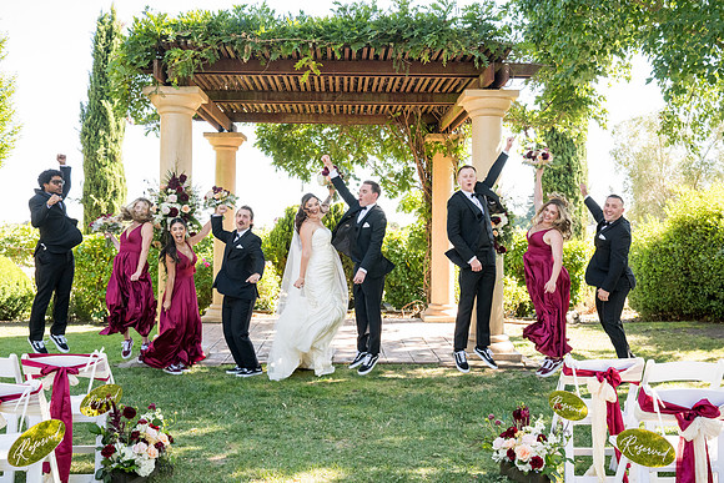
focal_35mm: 35
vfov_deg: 37.9
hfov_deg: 54.4
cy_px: 242
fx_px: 704
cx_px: 362
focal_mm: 35
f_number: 6.3
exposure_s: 1/500
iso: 2000
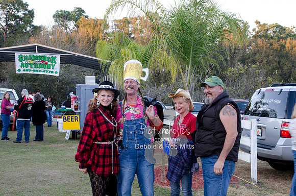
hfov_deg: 35.1
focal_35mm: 57
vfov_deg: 23.7
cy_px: 98
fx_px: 468
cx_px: 148
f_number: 10
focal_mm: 38
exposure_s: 1/13
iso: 400
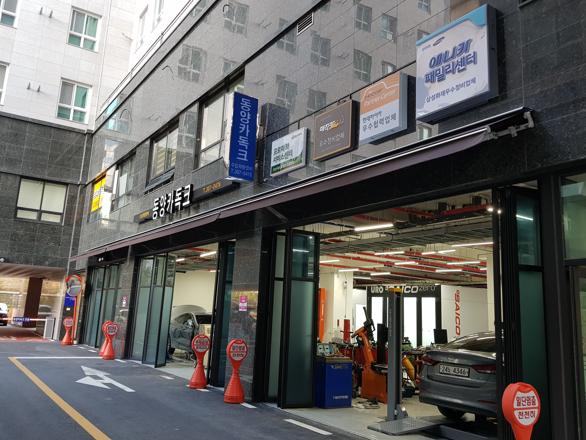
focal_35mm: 26
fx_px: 440
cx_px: 293
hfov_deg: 67.3
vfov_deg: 53.1
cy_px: 220
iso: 80
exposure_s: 1/50
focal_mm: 4.2
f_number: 1.7
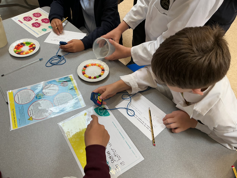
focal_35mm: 29
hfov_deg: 61.7
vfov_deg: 48.2
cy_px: 89
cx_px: 118
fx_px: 199
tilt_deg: -48.9
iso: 40
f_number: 1.8
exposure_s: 1/100
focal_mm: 3
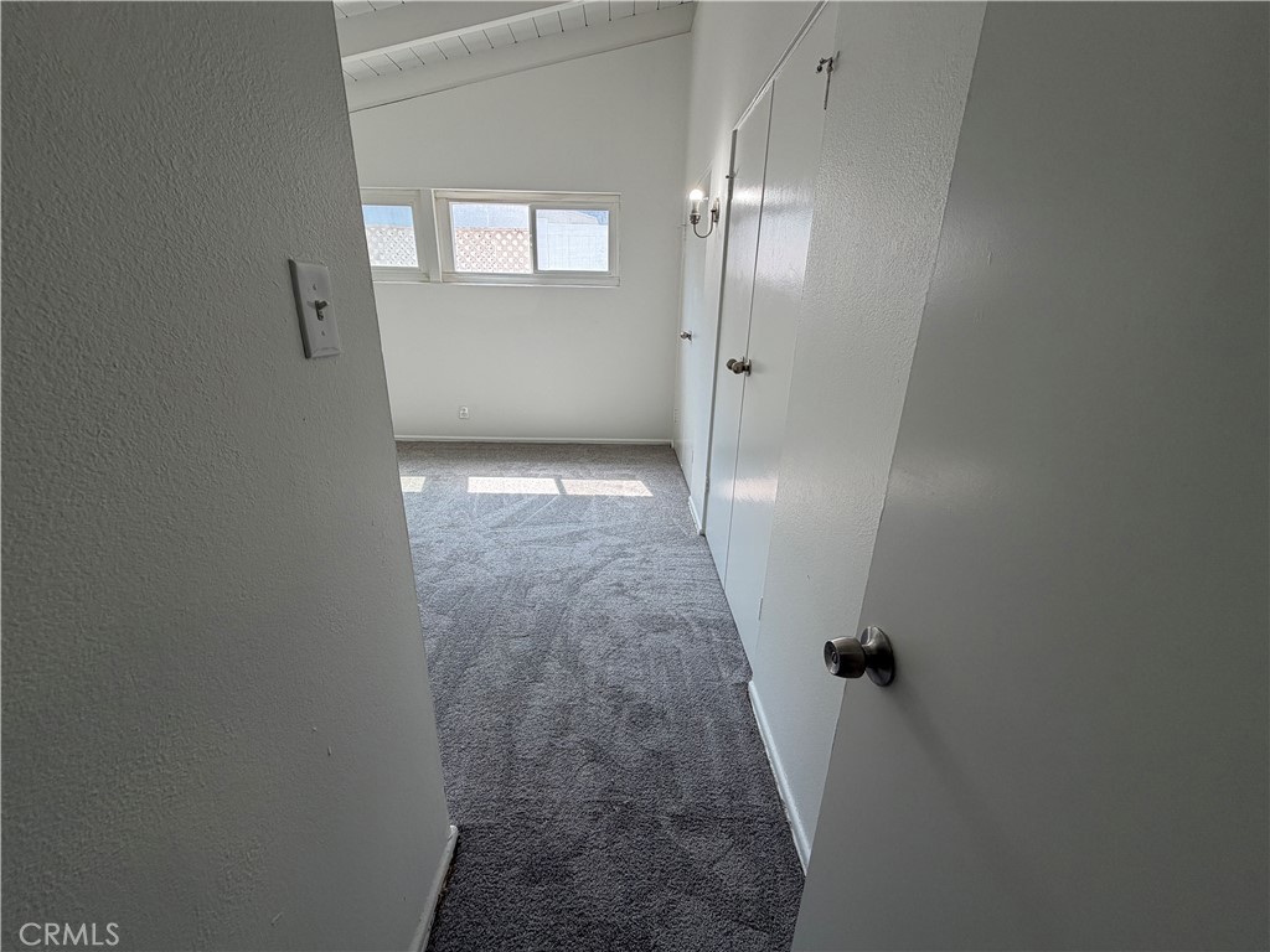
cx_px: 635
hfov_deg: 102.1
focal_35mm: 14
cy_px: 476
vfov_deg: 85.7
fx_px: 514
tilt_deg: -19.5
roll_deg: -0.9
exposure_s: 1/121
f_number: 2.2
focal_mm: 2.22
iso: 64
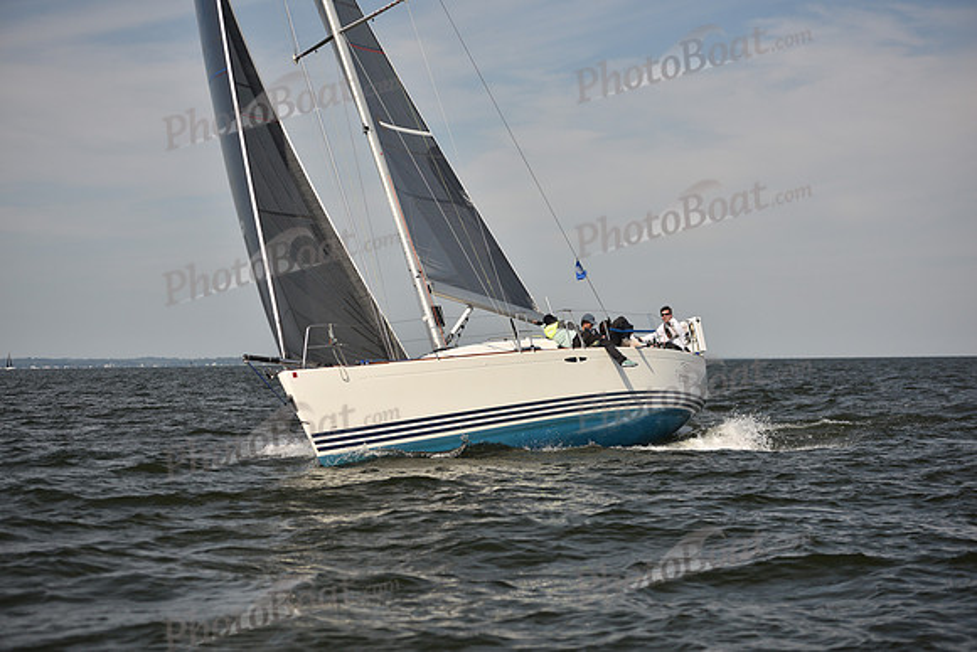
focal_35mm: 82
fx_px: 2226
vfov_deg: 16.7
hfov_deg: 24.8
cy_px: 326
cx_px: 488
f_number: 3.2
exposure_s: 1/2500
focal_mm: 82
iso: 250
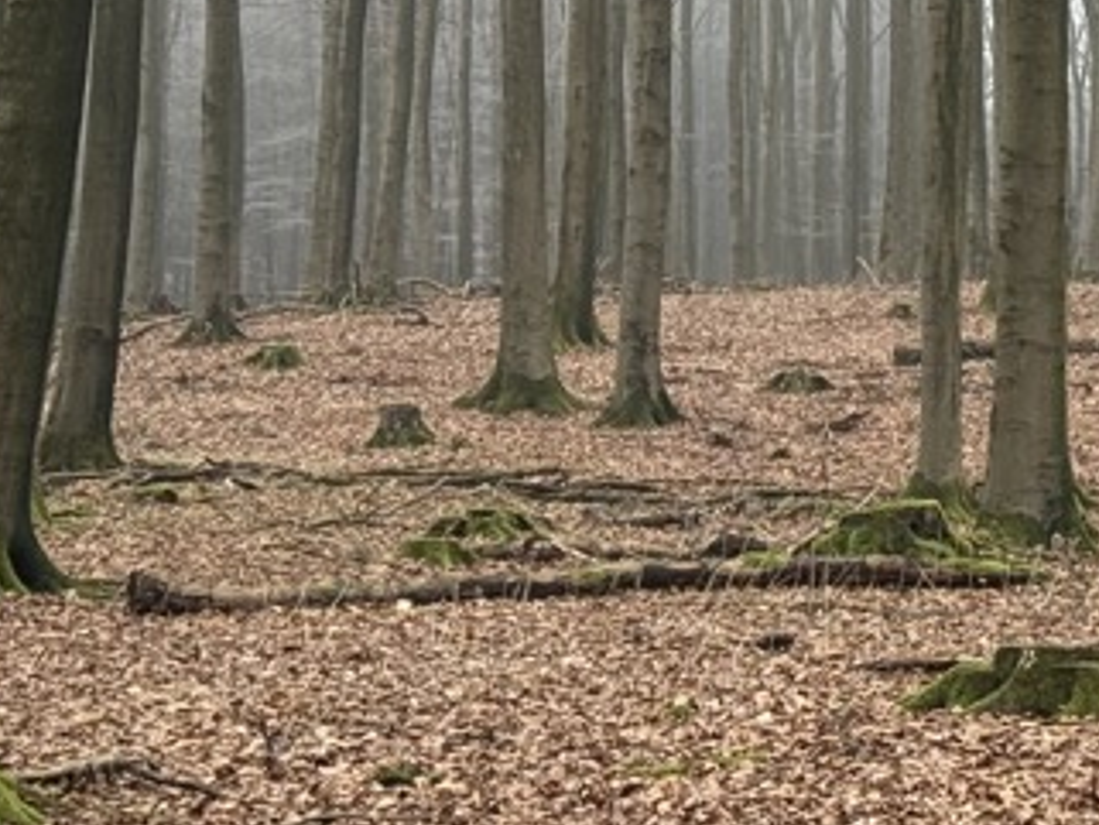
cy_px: -140
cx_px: 1702
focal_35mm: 153
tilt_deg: +5.9
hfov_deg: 12.2
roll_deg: +0.6
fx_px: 4859
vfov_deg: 9.6
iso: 100
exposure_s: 1/60
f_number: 1.78
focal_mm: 6.76
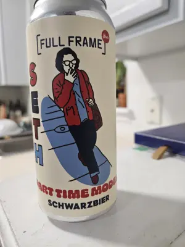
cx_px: 92
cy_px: 124
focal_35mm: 23
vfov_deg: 73.9
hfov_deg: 58.9
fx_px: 164
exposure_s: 1/60
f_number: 1.8
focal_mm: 5.4
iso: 640
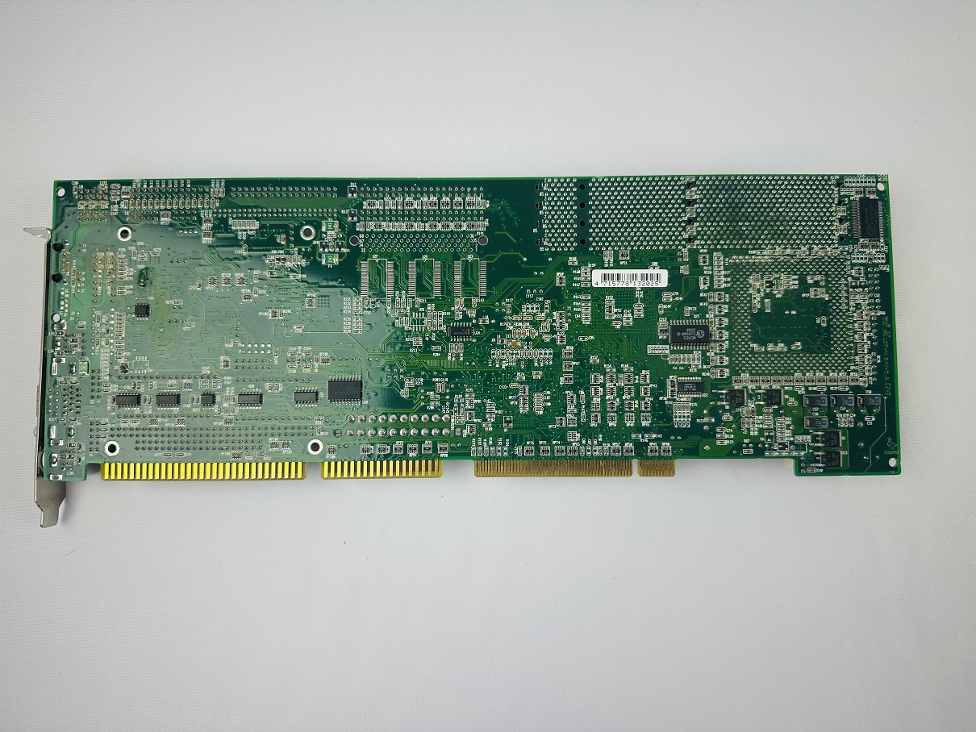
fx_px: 677
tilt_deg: -83.7
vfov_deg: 56.8
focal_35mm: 24
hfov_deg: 71.6
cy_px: 366
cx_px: 488
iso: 64
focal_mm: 6.86
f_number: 1.78
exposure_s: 1/162
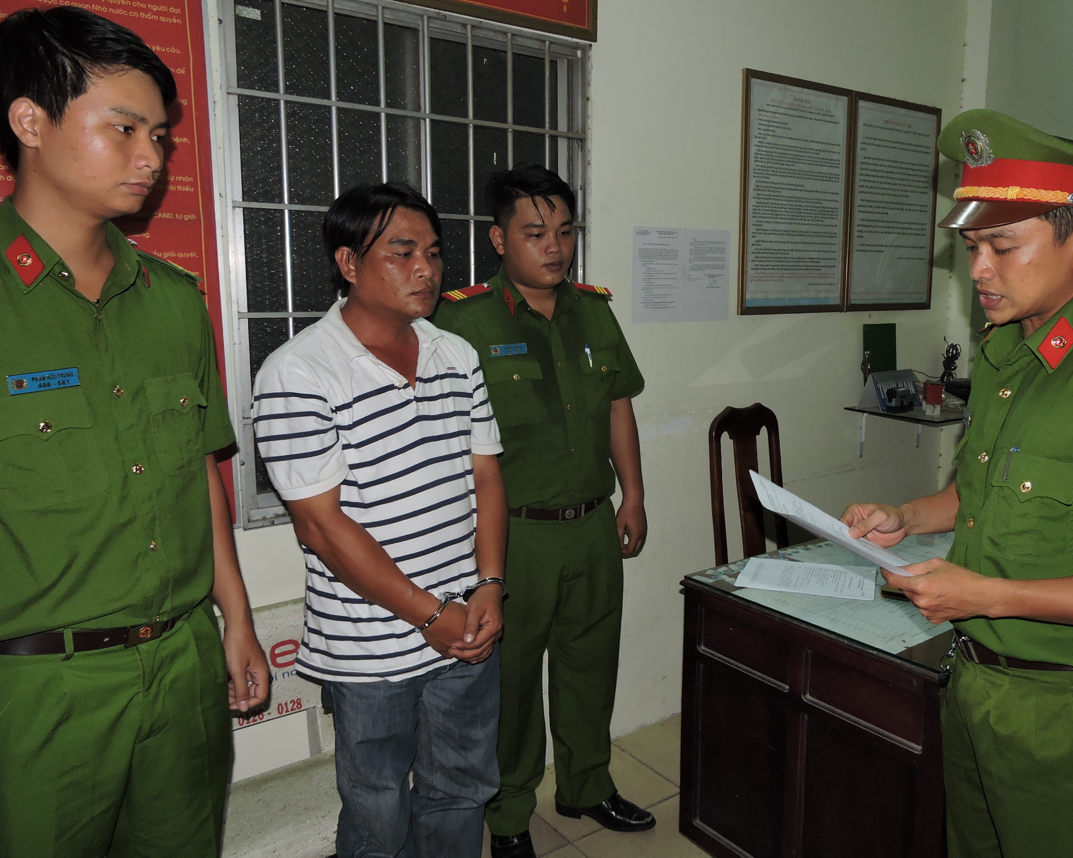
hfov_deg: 63.8
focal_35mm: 27
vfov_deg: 53.2
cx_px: 610
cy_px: 413
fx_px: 857
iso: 200
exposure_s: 1/30
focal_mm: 4.3
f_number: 3.3
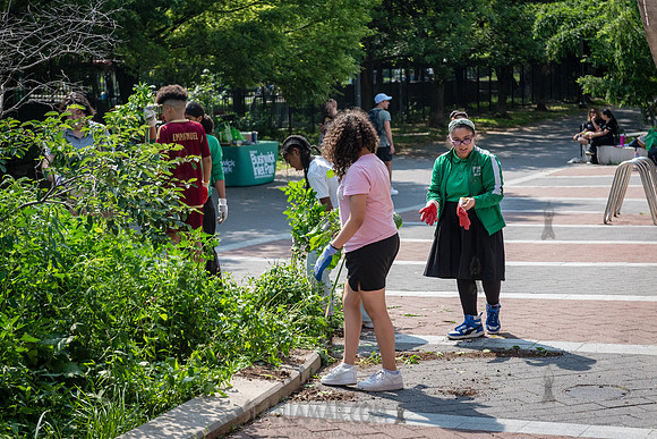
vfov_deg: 16.4
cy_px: 209
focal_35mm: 84
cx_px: 346
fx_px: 1525
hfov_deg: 24.3
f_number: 4
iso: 500
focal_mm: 70
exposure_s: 1/2500
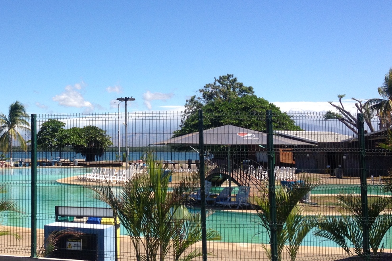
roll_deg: +0.5
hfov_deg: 33.1
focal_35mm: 59
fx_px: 642
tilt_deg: +1.4
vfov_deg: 22.9
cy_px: 98
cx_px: 89
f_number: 2.4
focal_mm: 4.28
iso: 50
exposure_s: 1/2045
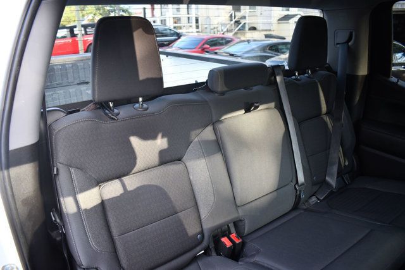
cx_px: 202
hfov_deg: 67.4
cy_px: 135
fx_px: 304
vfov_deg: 48.0
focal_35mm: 27
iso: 900
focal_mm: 18
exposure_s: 1/125
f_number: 3.5
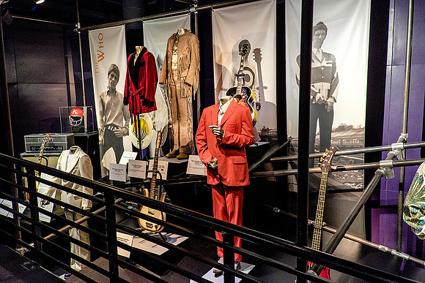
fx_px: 342
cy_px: 142
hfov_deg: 63.6
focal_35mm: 29
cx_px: 212
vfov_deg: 45.0
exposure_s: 1/18
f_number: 2.8
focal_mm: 19.6
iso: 1600
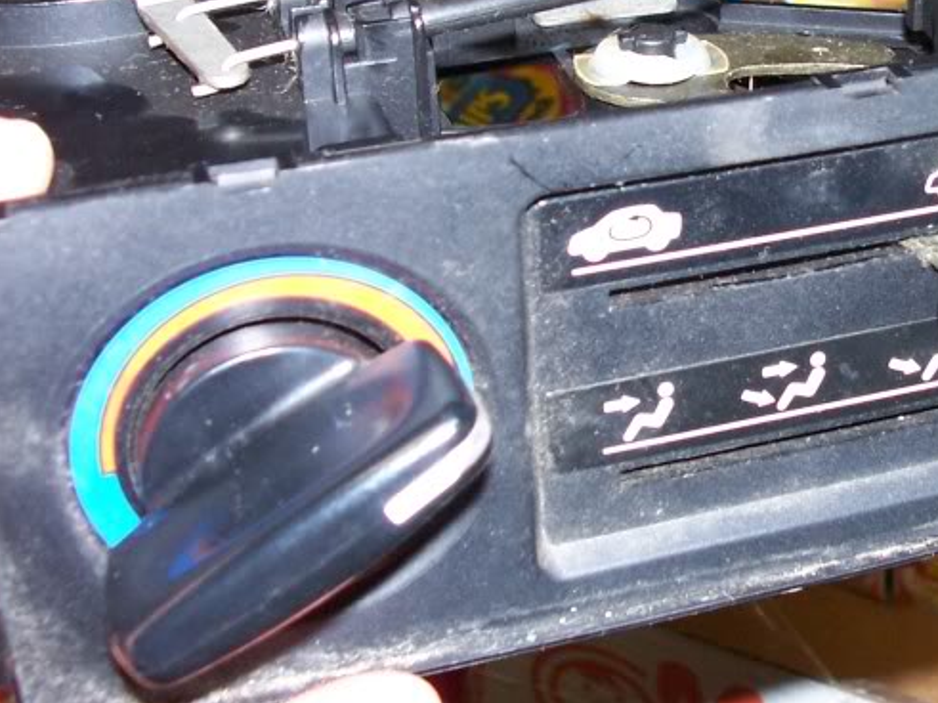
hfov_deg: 26.3
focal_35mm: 73
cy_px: 218
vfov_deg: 20.1
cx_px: 718
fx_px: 1978
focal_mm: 6
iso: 140
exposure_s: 1/60
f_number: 2.8
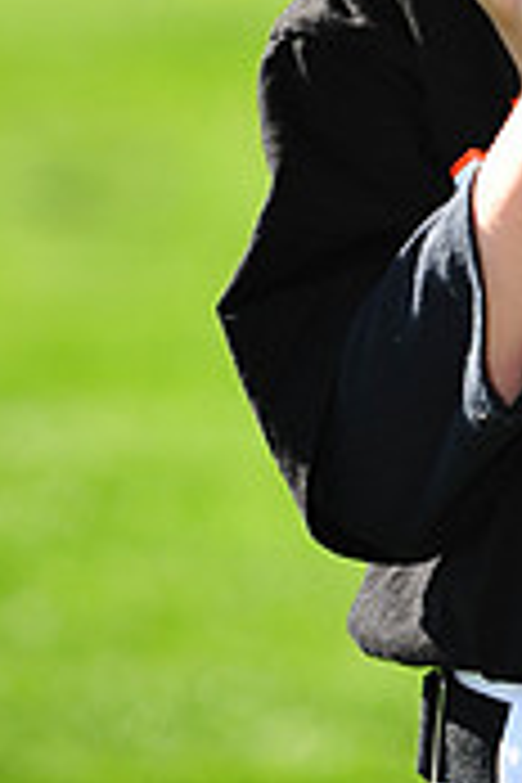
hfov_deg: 3.2
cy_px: -477
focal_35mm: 433
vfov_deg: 4.7
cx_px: 639
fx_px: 9417
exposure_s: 1/800
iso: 200
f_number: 4.5
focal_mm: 130
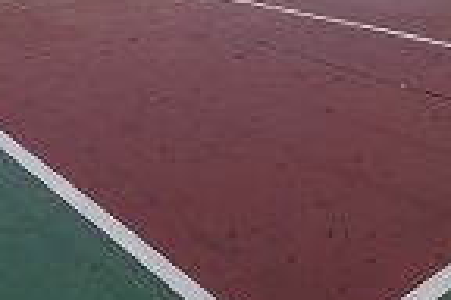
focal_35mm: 50
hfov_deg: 38.7
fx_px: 626
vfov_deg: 24.8
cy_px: -44
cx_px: 329
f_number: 13
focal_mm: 16
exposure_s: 1/160
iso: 320
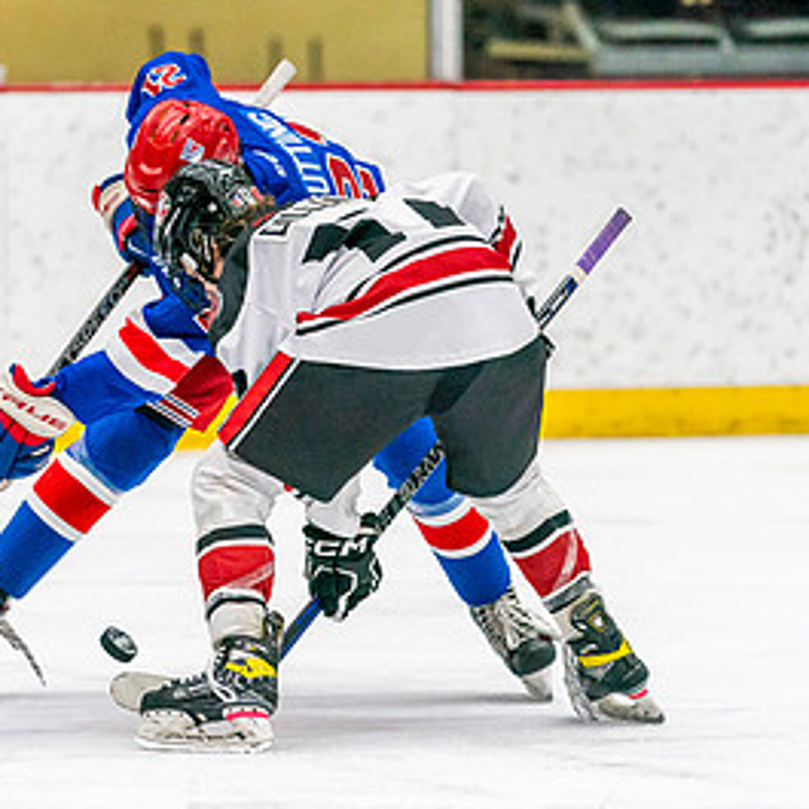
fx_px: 10841
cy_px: 301
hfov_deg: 4.3
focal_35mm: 410
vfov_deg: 4.3
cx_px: 249
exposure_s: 1/1250
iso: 3200
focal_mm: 200
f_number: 2.8
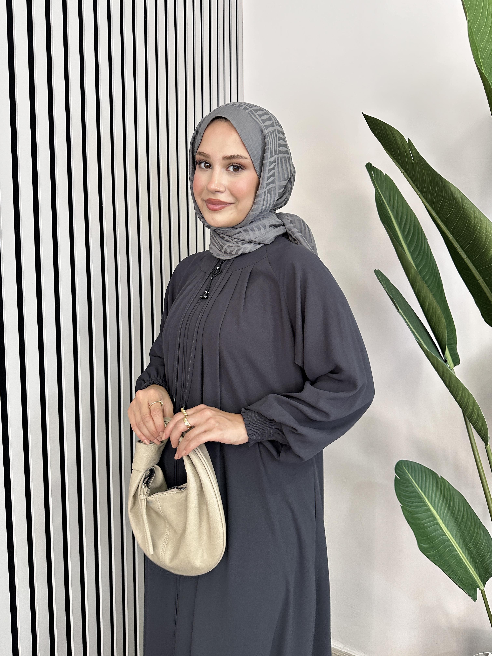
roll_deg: -0.5
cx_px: 246
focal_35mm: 24
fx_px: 455
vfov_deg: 71.6
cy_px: 328
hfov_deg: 56.8
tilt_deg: -3.9
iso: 200
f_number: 1.78
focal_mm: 6.86
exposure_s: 1/50
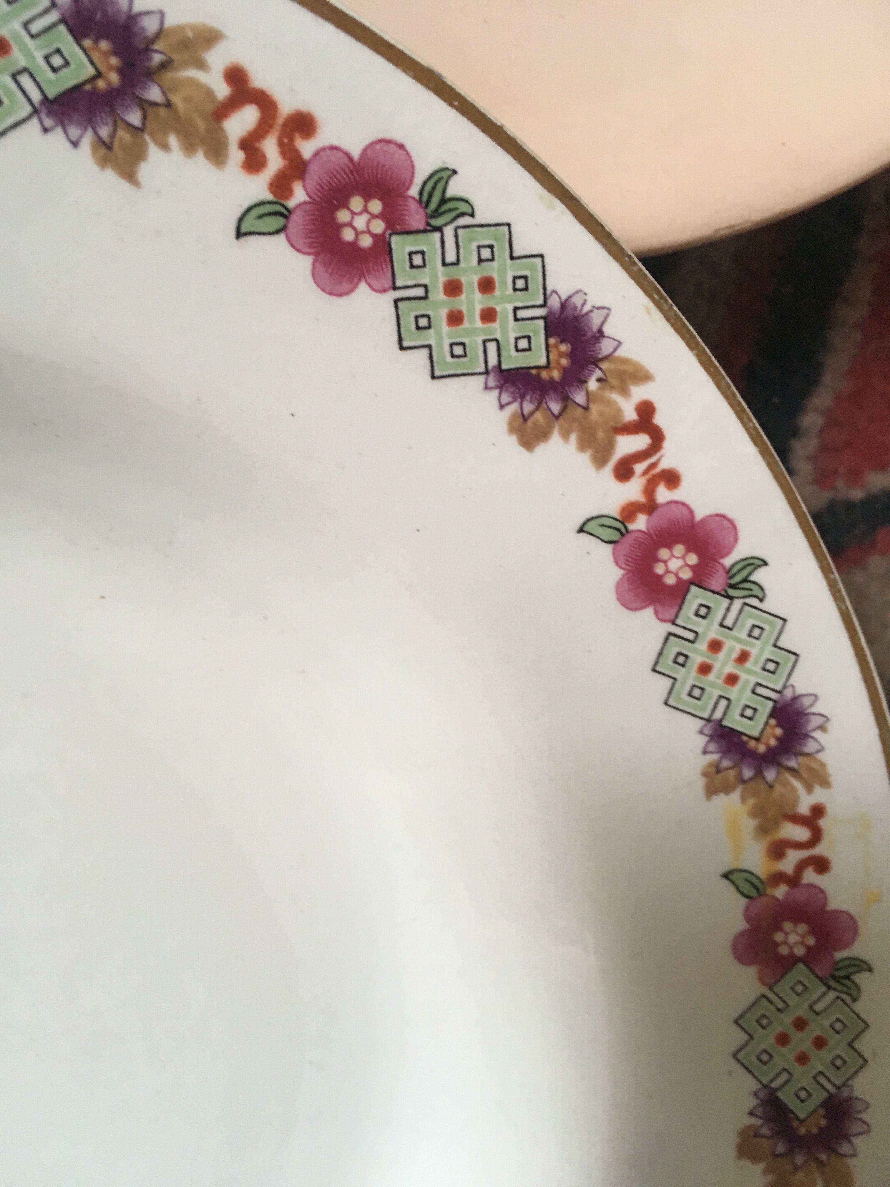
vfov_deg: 61.7
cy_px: 594
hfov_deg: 48.2
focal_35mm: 29
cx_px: 445
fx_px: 994
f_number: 2.2
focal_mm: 4.15
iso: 100
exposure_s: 1/33
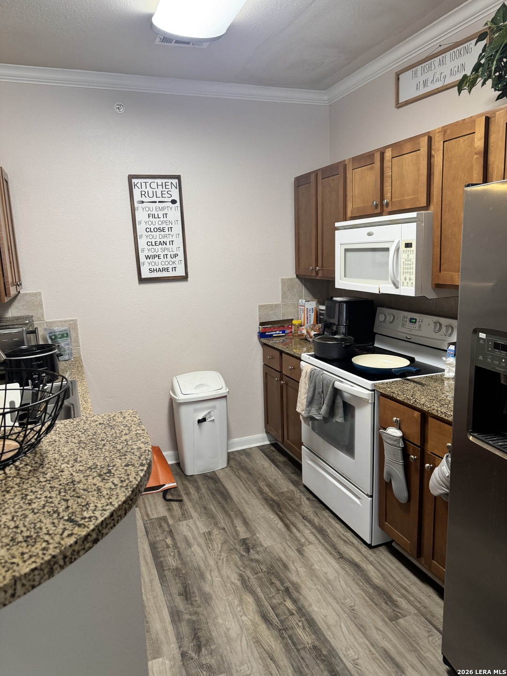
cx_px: 254
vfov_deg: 71.6
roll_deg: +2.3
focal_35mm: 24
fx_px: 469
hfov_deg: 56.8
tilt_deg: -9.4
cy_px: 338
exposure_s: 1/60
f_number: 1.78
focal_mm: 6.76
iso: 250
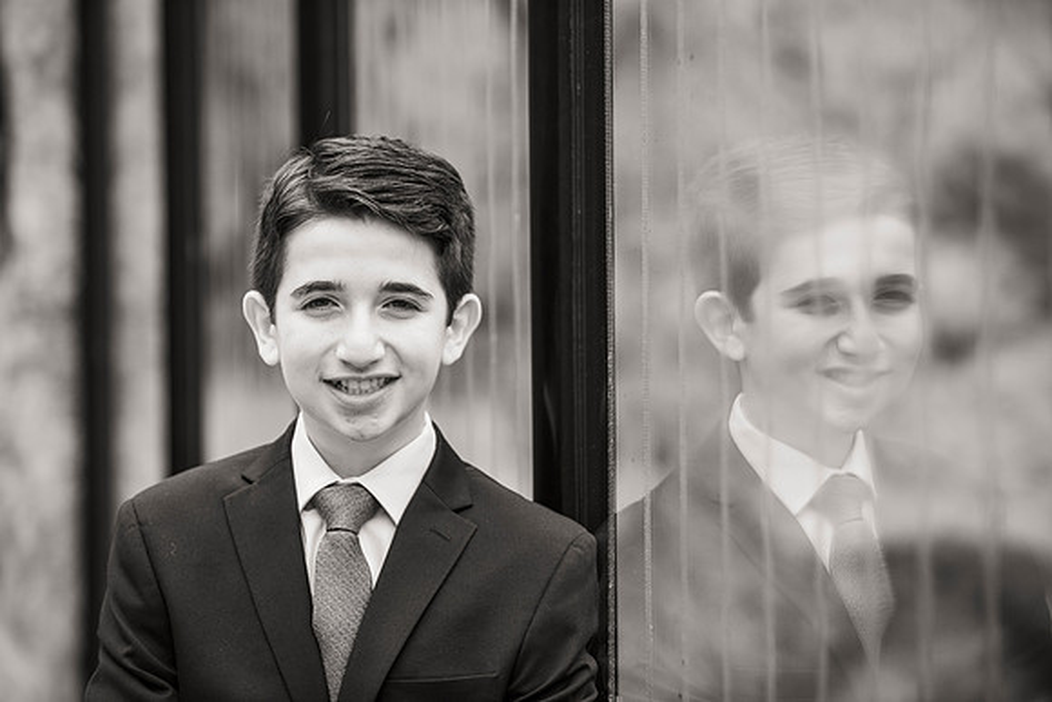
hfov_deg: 14.7
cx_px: 526
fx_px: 4092
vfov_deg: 9.8
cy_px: 351
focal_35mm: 140
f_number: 3.5
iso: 400
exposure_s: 1/800
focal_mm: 140
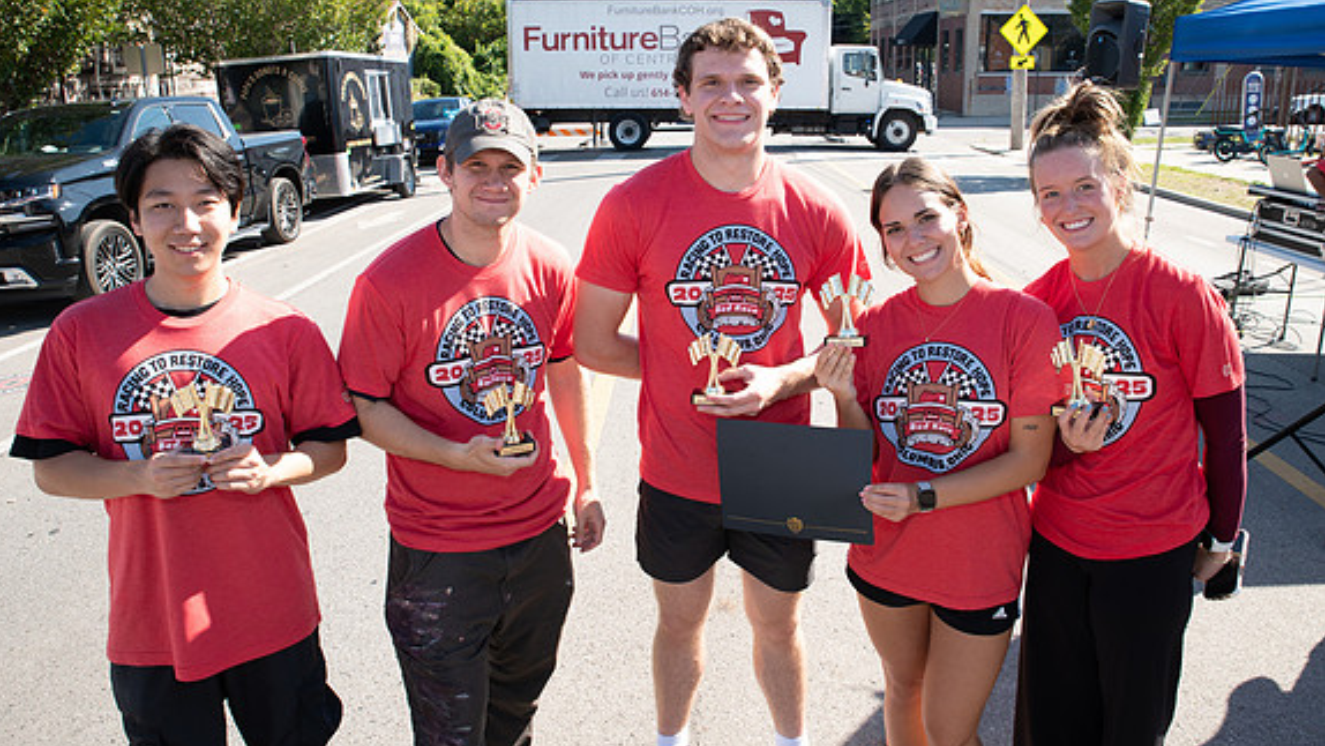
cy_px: 342
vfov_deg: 41.5
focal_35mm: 28
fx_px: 984
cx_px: 677
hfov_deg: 67.9
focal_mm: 24
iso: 320
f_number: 8
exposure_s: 1/200
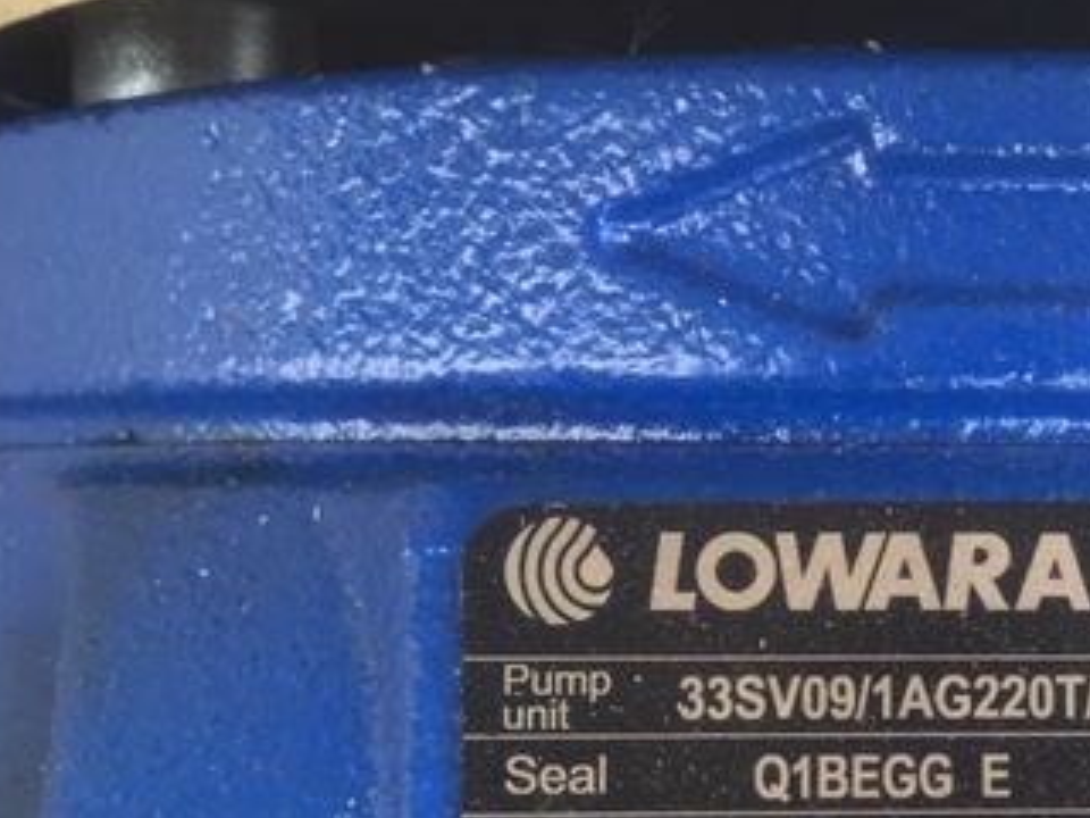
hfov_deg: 31.1
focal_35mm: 58
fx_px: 1826
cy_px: 798
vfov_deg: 24.2
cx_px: 1059
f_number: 2.2
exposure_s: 1/100
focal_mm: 4.15
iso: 40
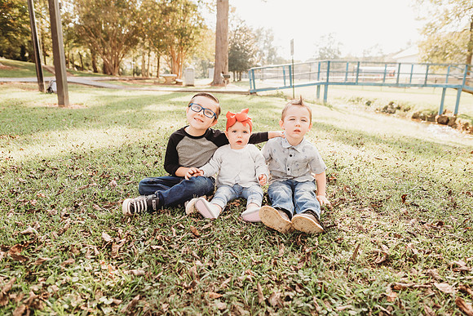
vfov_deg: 53.2
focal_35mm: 24
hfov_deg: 73.7
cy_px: 158
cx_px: 236
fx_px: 315
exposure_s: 1/200
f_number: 3.2
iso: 160
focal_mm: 24
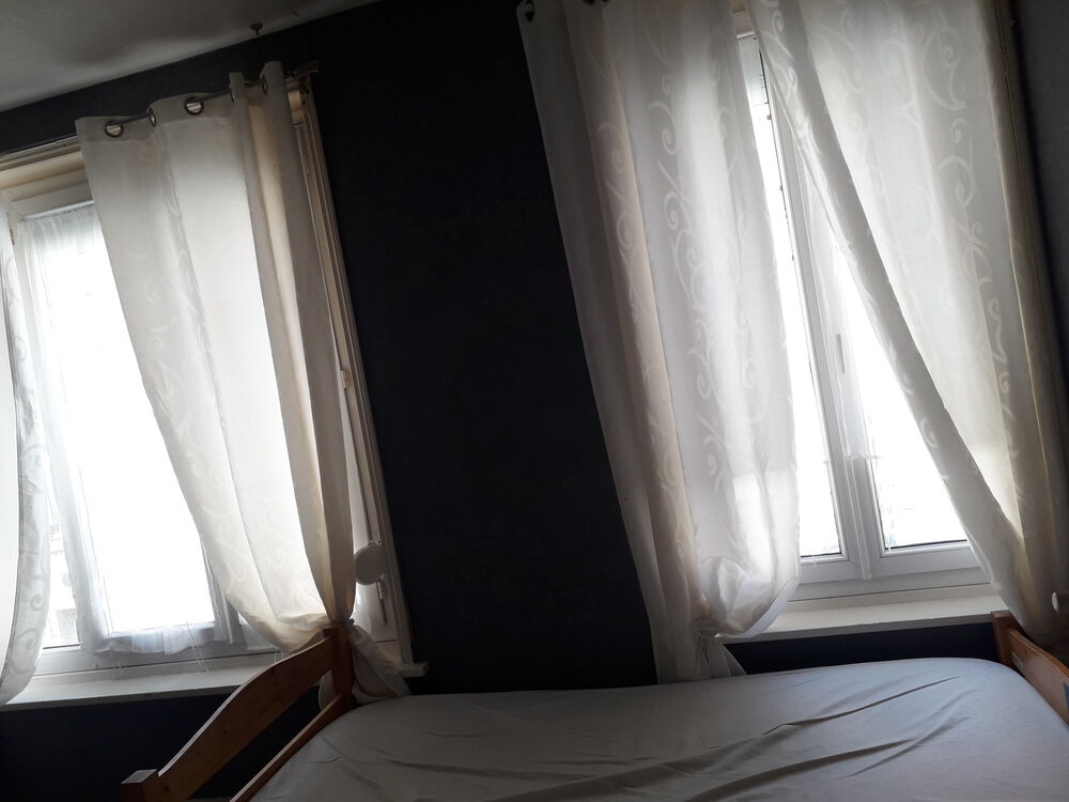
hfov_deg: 65.3
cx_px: 534
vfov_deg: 51.4
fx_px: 834
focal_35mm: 27
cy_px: 401
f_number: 1.9
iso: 40
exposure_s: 1/102
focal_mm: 3.6
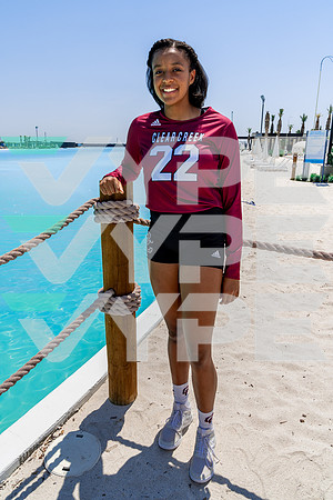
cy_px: 250
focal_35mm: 25
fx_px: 347
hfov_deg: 51.3
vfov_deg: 71.5
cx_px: 166
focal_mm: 25
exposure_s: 1/160
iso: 100
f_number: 9
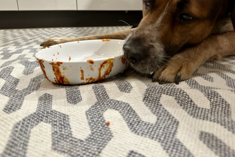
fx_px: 170
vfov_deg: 49.4
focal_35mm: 26
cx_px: 118
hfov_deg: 69.4
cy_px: 67
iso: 500
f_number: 1.78
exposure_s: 1/50
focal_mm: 6.86
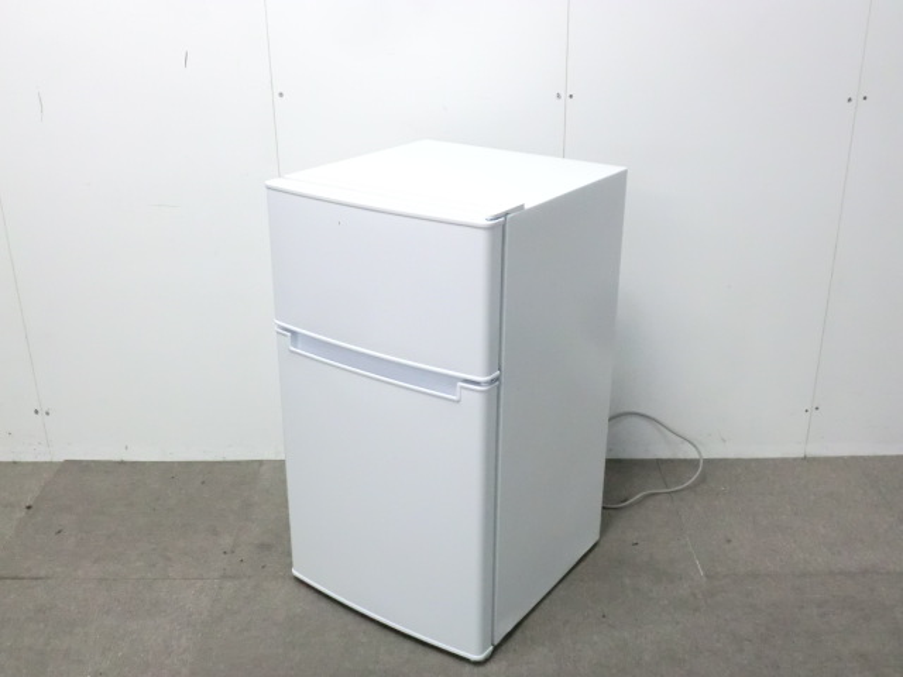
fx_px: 991
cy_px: 338
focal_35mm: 38
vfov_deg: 37.7
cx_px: 452
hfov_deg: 49.0
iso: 800
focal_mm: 6.9
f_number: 3.9
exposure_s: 1/40
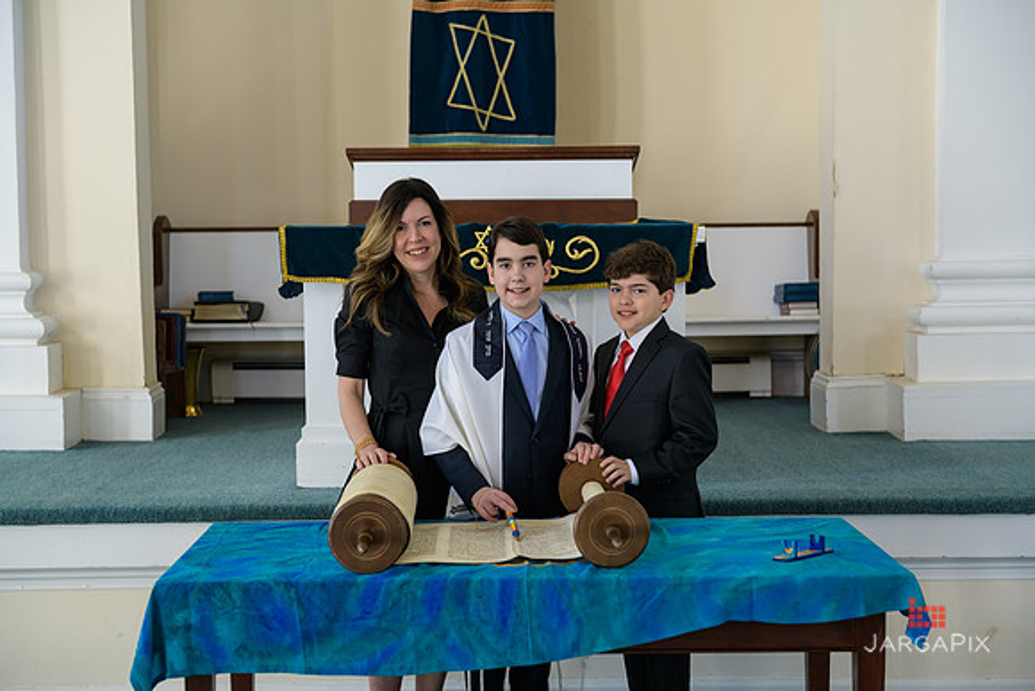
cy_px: 346
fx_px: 1610
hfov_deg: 35.6
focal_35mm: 56
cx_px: 518
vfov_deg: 24.2
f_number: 3.2
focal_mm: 56
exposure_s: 1/125
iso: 400
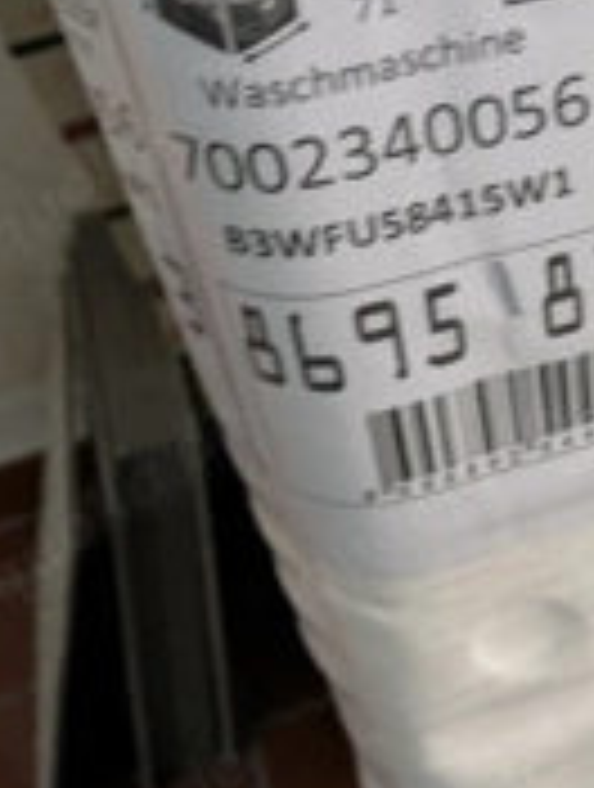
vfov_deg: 33.2
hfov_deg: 24.6
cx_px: 590
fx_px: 1299
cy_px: 225
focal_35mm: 57
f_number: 1.89
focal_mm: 5.43
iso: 882
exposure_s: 1/25
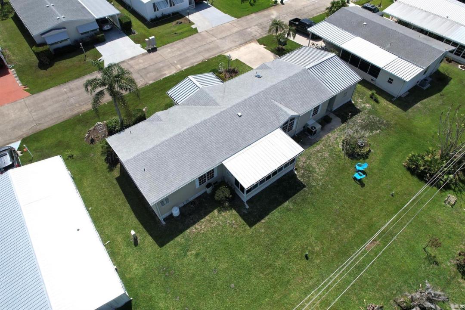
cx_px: 232
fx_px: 284
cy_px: 155
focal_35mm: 22
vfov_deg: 57.2
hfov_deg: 78.6
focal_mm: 8.38
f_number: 2.8
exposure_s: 1/3200
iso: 130
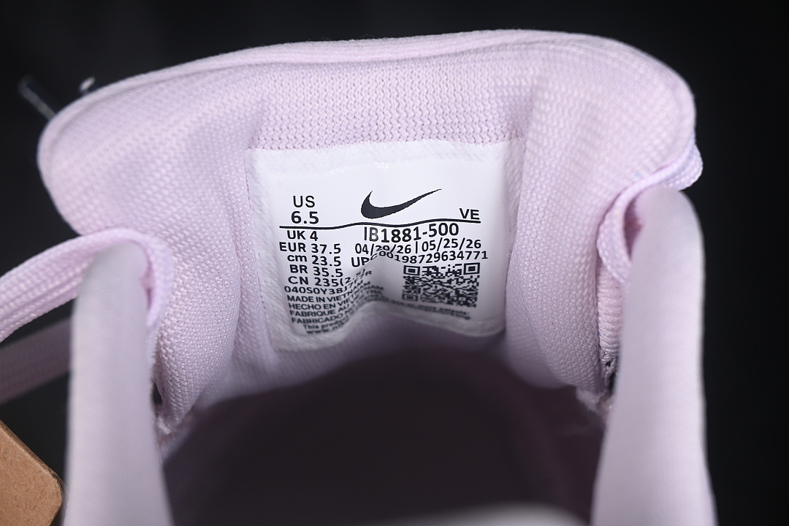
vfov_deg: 18.2
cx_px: 394
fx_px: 1644
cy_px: 263
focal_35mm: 75
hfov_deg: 27.0
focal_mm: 50
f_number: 7.1
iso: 160
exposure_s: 1/80
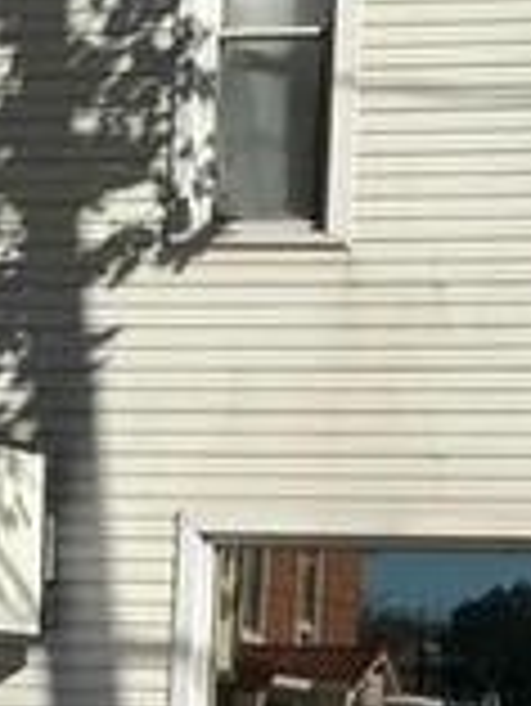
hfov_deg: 11.7
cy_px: 645
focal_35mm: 123
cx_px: 720
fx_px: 2512
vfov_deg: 15.8
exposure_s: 1/4405
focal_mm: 3
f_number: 1.8
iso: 20
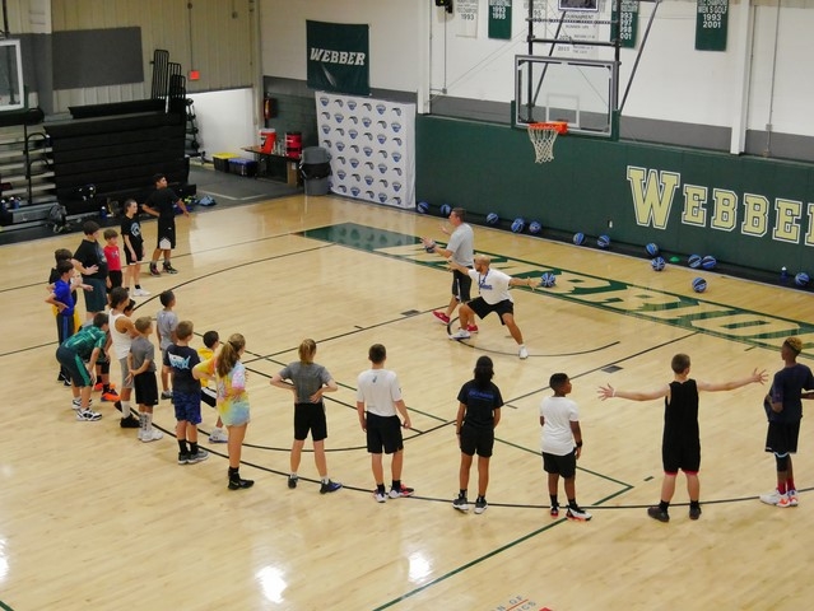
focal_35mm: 56
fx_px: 1318
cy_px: 306
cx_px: 407
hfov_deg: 34.3
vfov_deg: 26.1
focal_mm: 28
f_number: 4.5
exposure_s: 1/320
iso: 6400
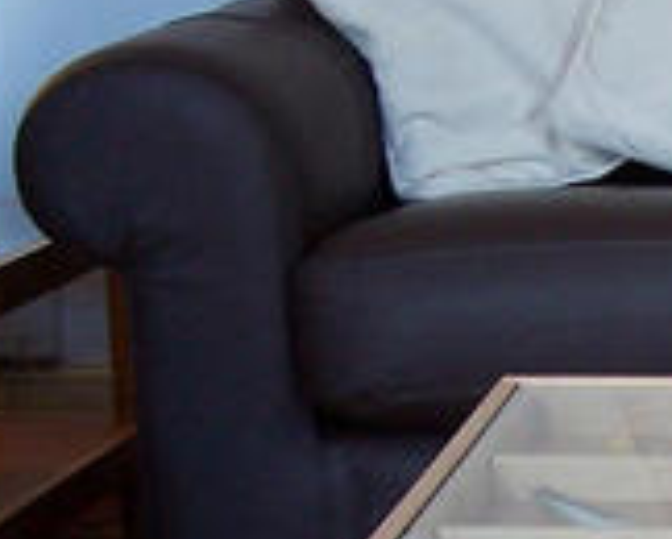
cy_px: 485
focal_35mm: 158
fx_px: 3146
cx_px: 904
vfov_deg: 9.8
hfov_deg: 11.8
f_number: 2.8
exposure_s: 1/30
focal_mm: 6.3
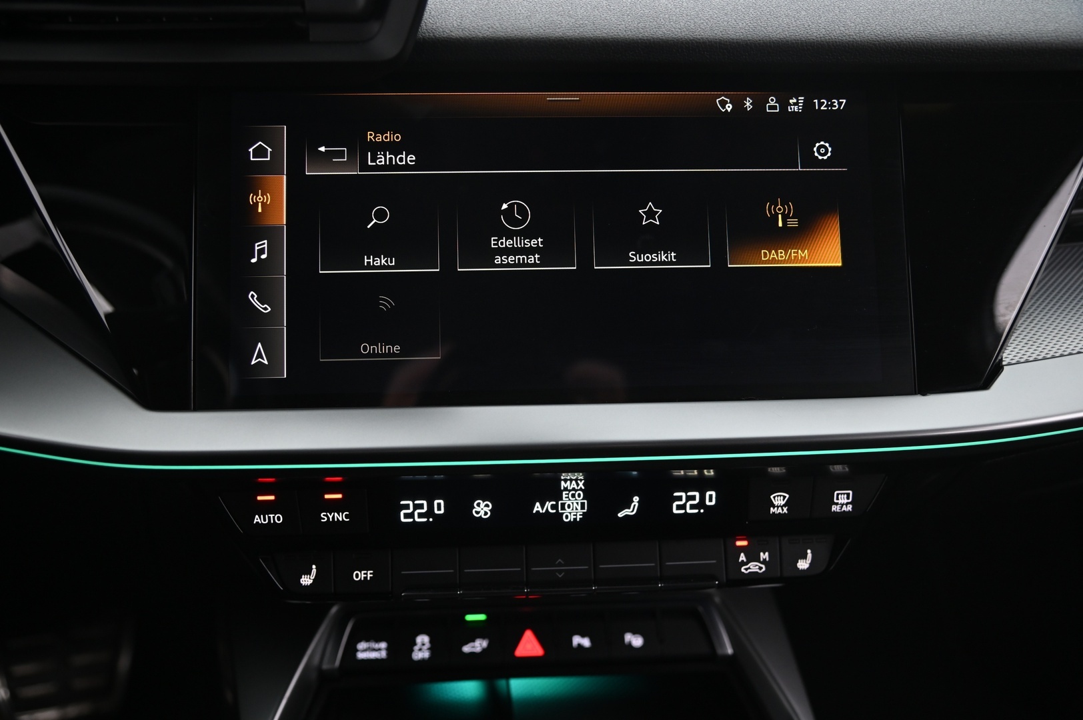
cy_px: 360
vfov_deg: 41.1
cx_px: 542
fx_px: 962
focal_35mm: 32
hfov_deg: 58.8
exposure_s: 1/25
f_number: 4
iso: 2000
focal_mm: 32
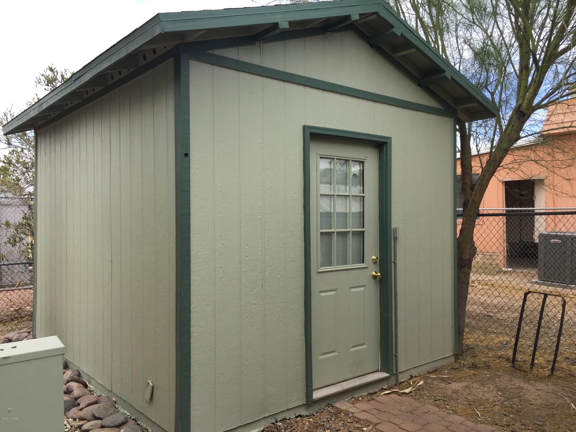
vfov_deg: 48.2
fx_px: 483
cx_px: 288
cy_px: 216
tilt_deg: +0.7
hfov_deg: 61.7
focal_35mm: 29
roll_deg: -1.5
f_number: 2.2
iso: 32
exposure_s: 1/659
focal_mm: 4.15
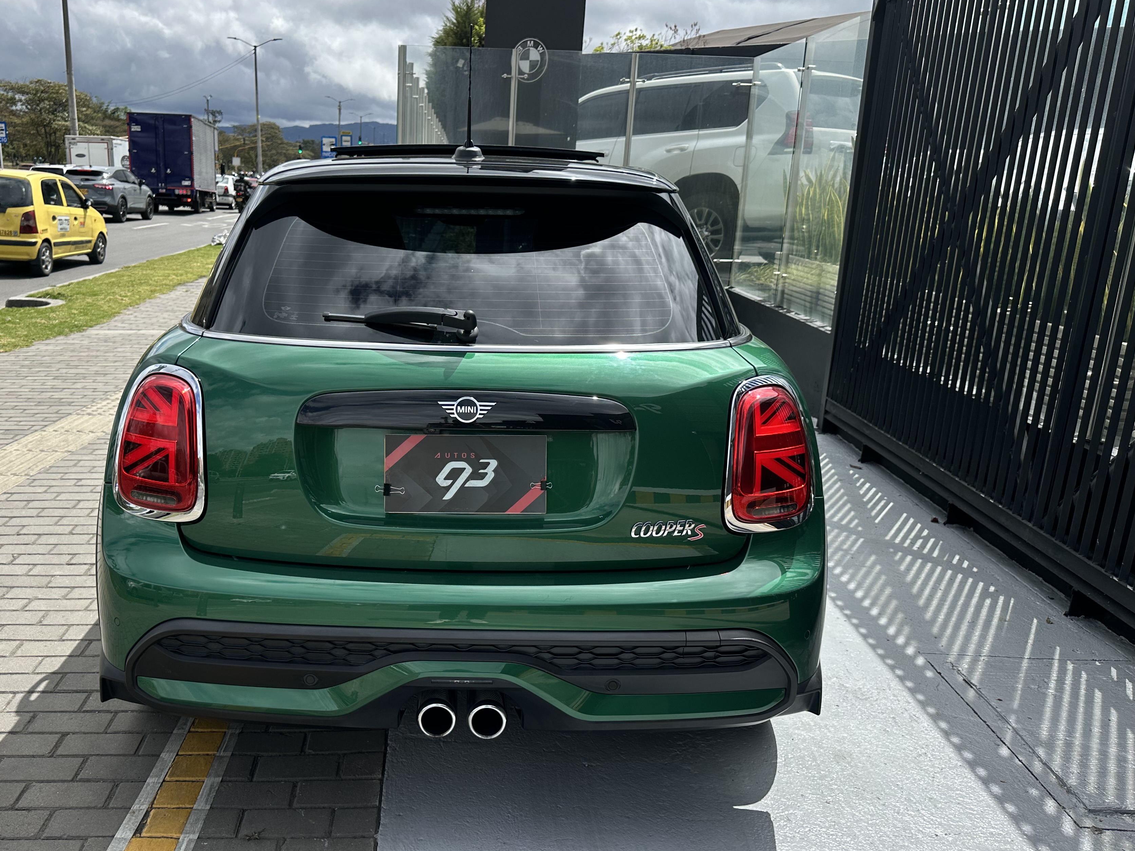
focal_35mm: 29
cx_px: 451
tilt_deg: -14.6
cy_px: 439
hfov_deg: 61.1
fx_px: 951
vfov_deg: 48.2
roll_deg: -2.5
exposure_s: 1/3472
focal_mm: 6.86
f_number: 1.78
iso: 80
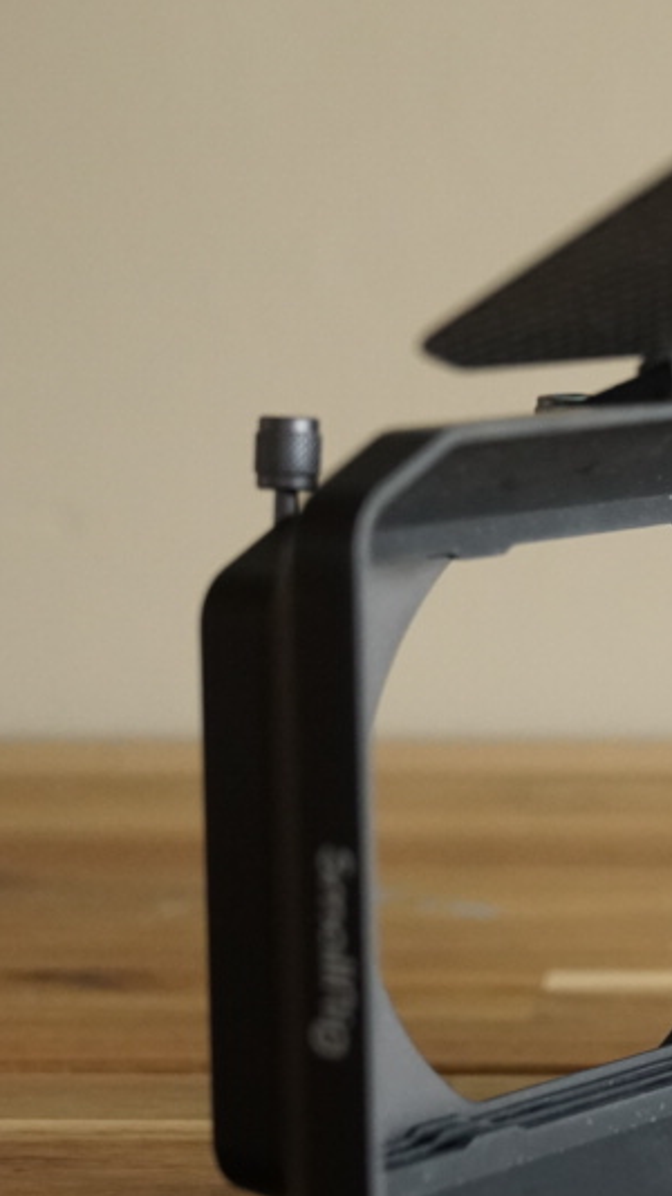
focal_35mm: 127
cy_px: 401
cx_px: 838
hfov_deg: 9.4
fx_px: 4027
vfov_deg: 16.9
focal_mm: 40
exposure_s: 1/125
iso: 2500
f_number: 2.8
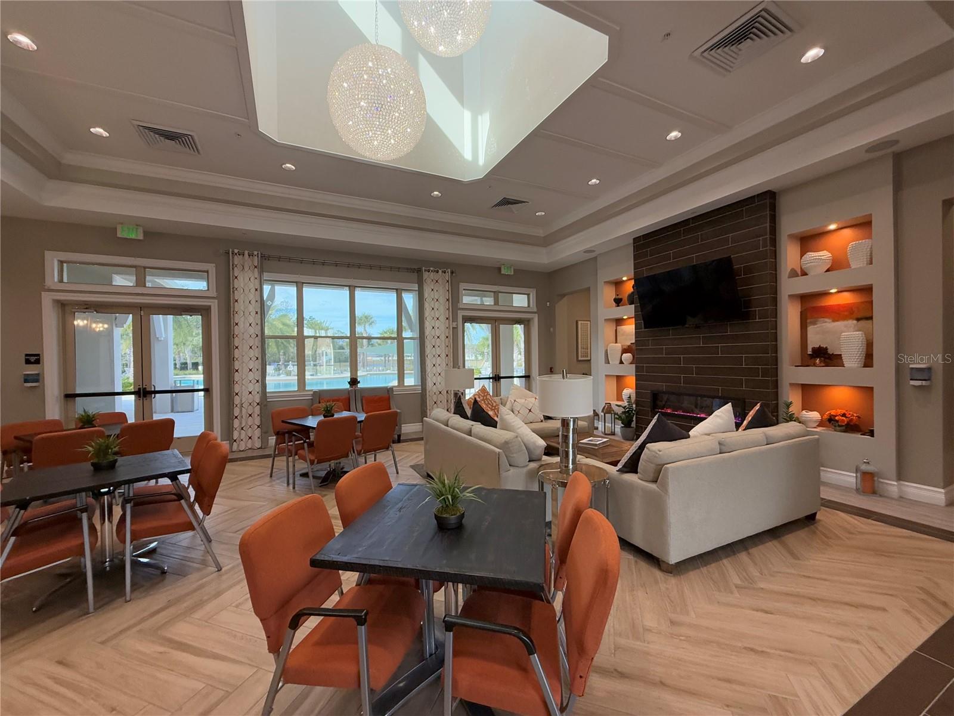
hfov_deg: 102.1
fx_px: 386
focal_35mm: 14
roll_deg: +0.9
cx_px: 477
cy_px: 358
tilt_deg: +0.7
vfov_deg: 85.7
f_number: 2.2
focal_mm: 2.22
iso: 200
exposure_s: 1/120
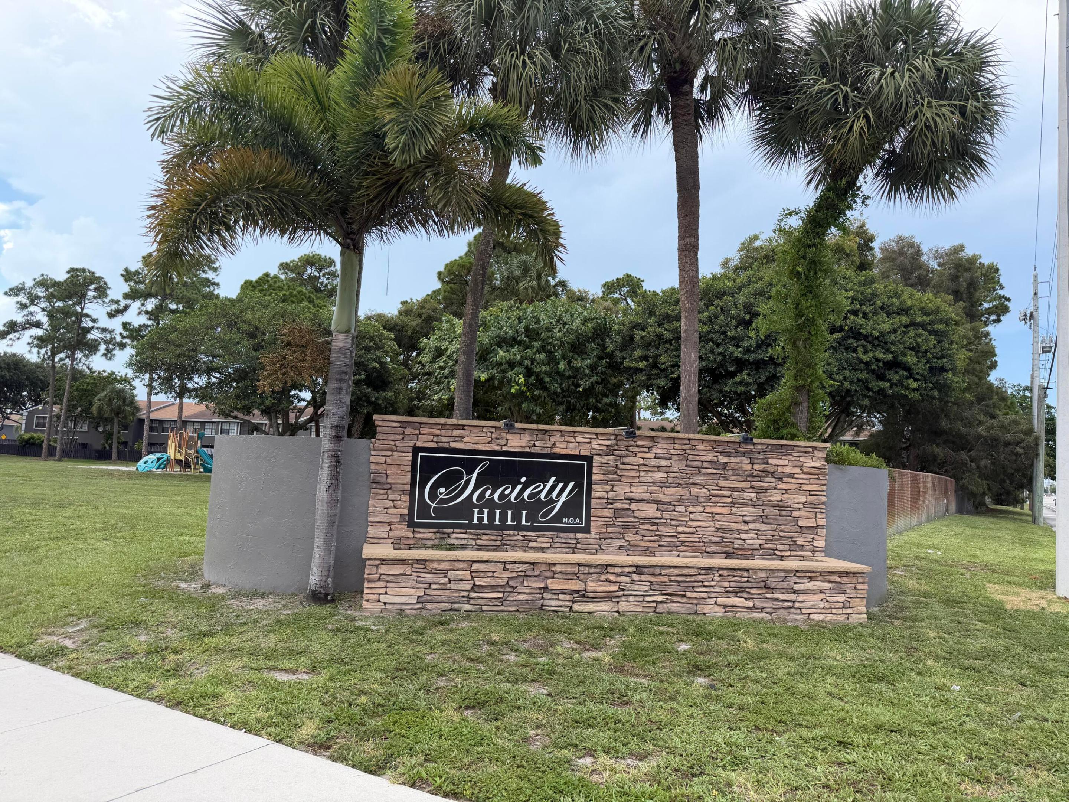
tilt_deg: +5.1
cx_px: 534
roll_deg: -1.9
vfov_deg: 56.8
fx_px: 741
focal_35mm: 24
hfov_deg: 71.6
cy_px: 401
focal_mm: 6.76
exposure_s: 1/1855
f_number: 1.78
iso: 80
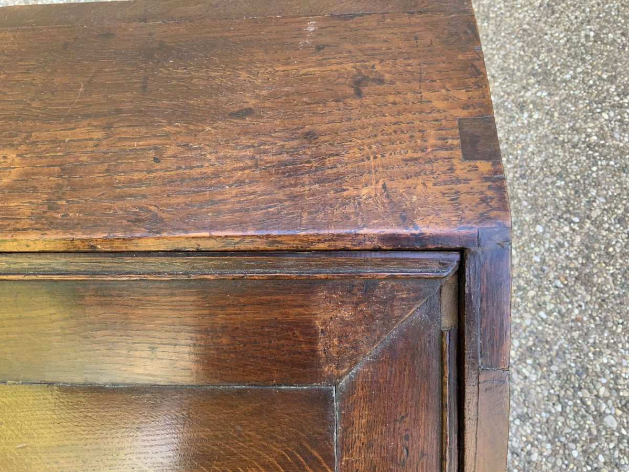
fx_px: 527
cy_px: 236
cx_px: 314
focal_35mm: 29
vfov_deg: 48.2
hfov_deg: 61.7
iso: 50
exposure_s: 1/60
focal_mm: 3
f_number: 1.8
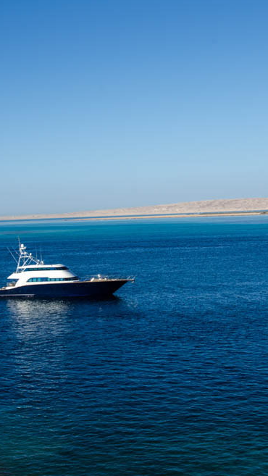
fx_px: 783
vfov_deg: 33.8
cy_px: 238
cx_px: 88
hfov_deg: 19.4
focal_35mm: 62
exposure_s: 1/80
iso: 100
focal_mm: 26
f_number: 16
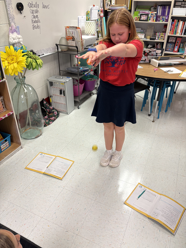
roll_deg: -1.2
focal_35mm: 26
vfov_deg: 67.3
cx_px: 93
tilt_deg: -31.2
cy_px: 124
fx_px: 186
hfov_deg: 53.1
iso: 100
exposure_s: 1/120
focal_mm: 5.96
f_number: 1.6
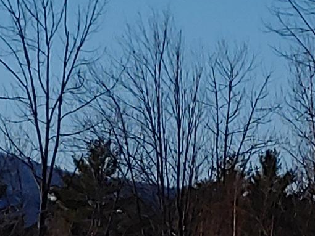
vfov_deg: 4.4
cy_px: 547
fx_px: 3050
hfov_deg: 5.9
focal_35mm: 335
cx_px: 150
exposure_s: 1/1316
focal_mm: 5.88
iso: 50
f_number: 2.4
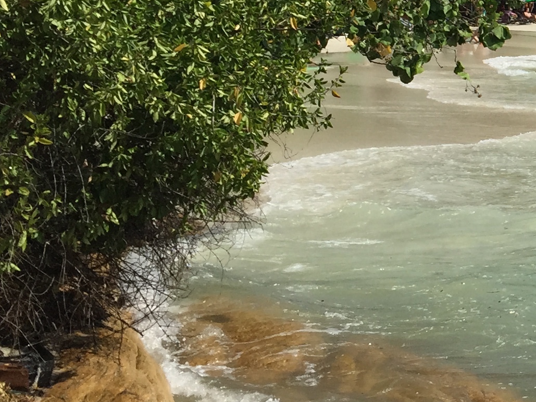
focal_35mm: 92
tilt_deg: -2.0
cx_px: 850
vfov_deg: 15.8
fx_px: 1425
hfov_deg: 18.4
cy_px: 26
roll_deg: -1.2
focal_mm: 4.15
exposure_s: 1/3300
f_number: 2.2
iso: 32
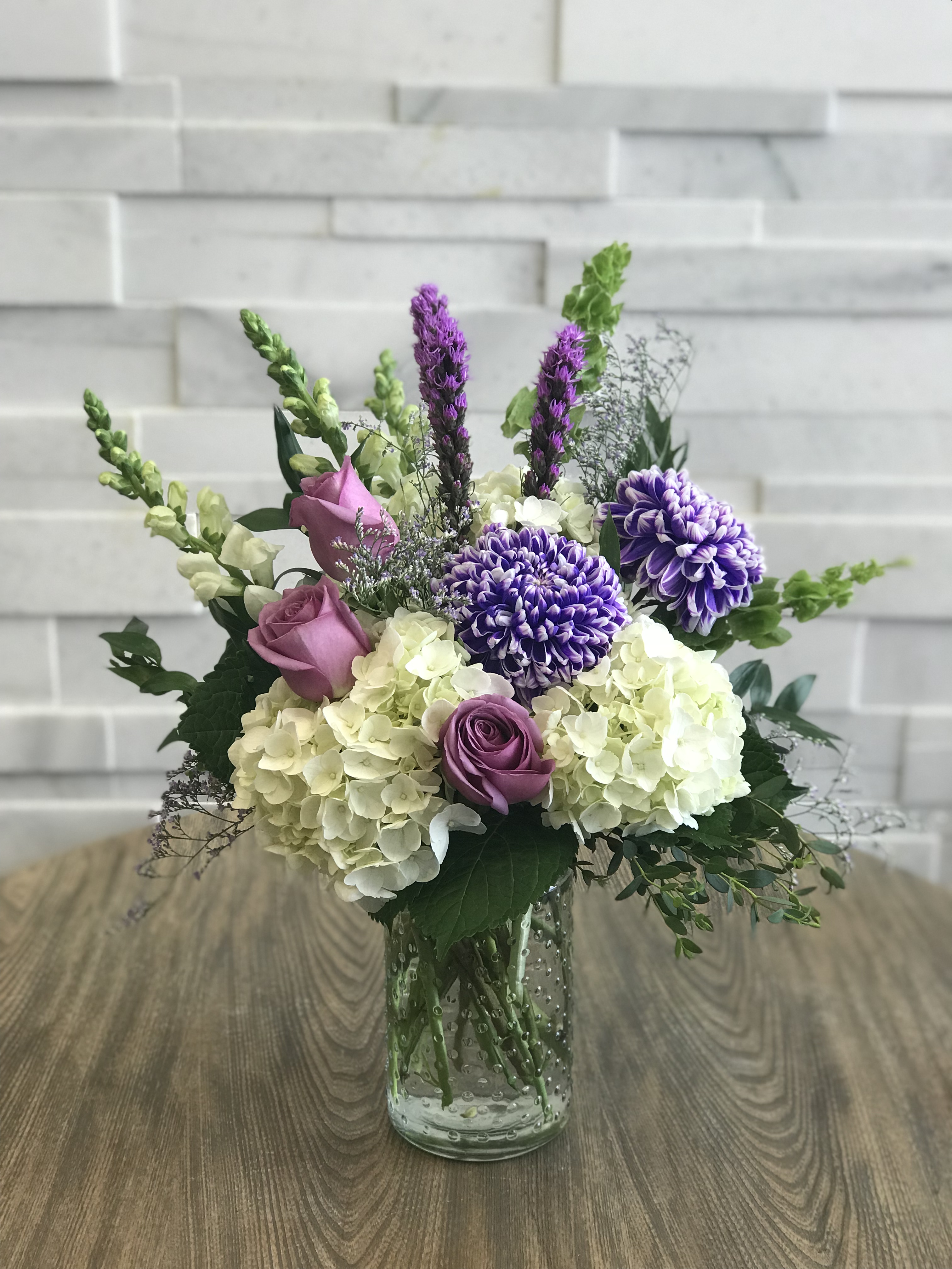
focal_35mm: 57
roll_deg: -0.3
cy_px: 634
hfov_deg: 25.7
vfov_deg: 33.8
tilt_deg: -17.7
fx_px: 2090
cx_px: 476
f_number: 2.8
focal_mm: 6.6
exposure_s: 1/60
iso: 40
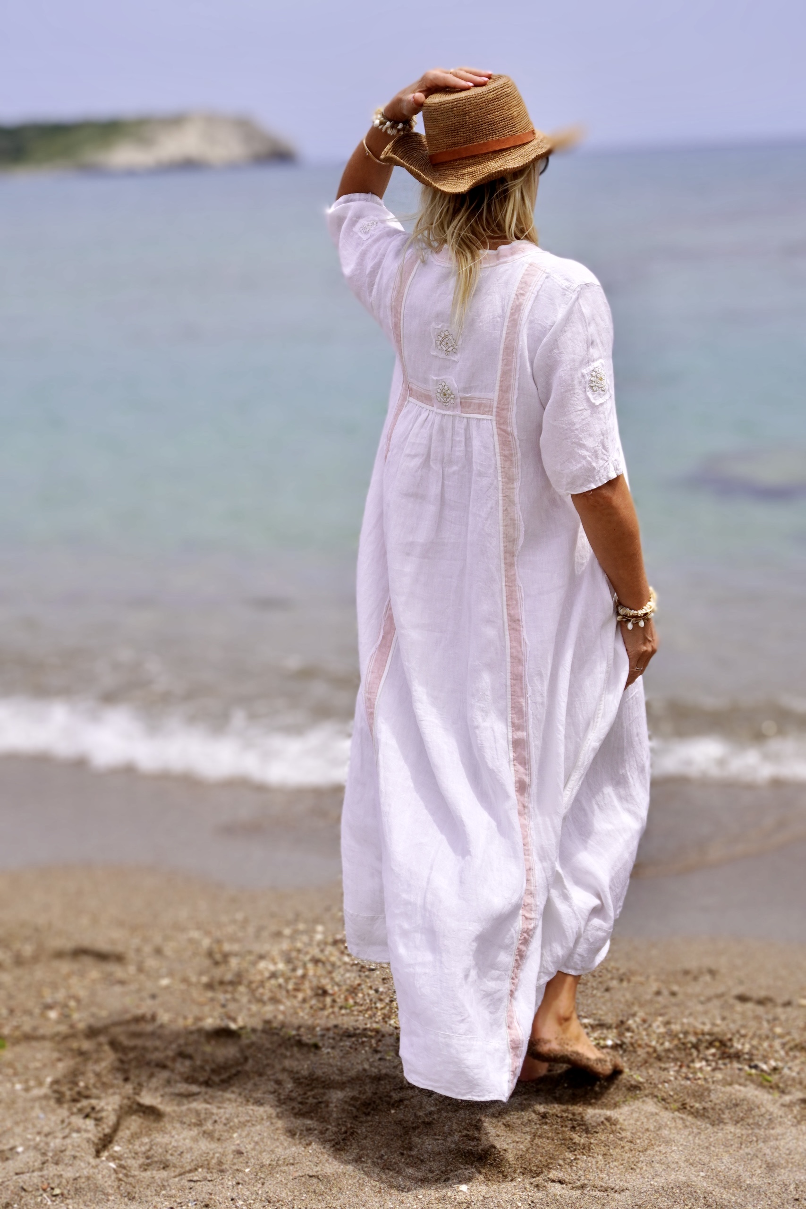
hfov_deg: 29.9
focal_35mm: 45
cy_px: 604
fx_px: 1511
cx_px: 403
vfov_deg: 43.6
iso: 100
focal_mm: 30
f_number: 5.6
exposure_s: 1/1250
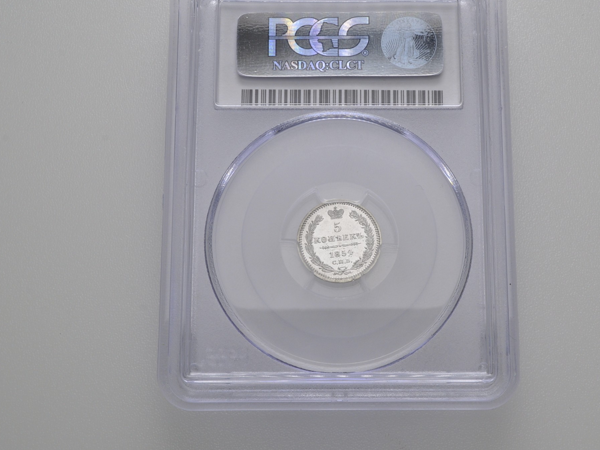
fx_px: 1092
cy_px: 220
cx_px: 353
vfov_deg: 23.3
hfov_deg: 30.7
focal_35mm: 63
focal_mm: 32
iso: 400
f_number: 14
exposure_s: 1/200
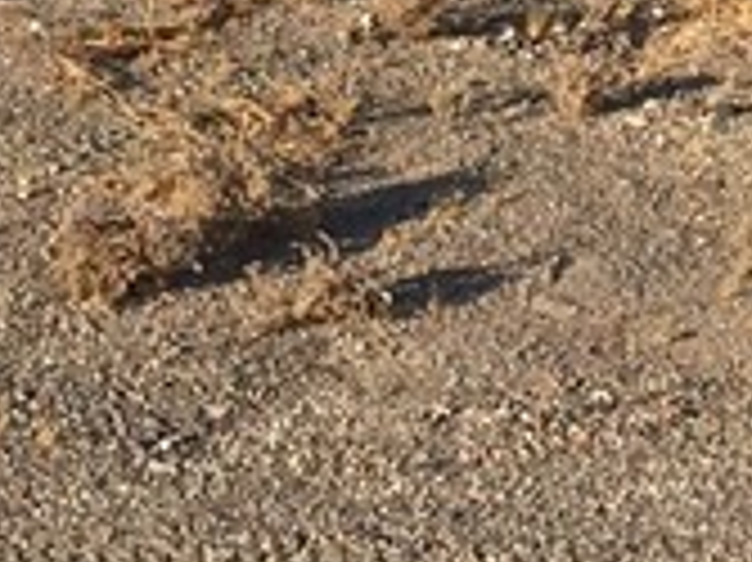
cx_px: 572
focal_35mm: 178
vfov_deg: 8.0
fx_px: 3864
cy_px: -504
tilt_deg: -8.8
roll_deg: -0.5
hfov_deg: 11.1
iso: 32
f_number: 2.2
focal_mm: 4.15
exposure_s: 1/1721
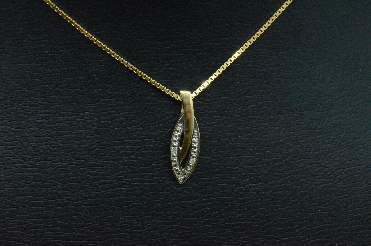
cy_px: 123
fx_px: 617
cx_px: 186
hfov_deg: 33.5
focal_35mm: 60
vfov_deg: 22.5
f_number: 25
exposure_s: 1/160
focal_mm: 40
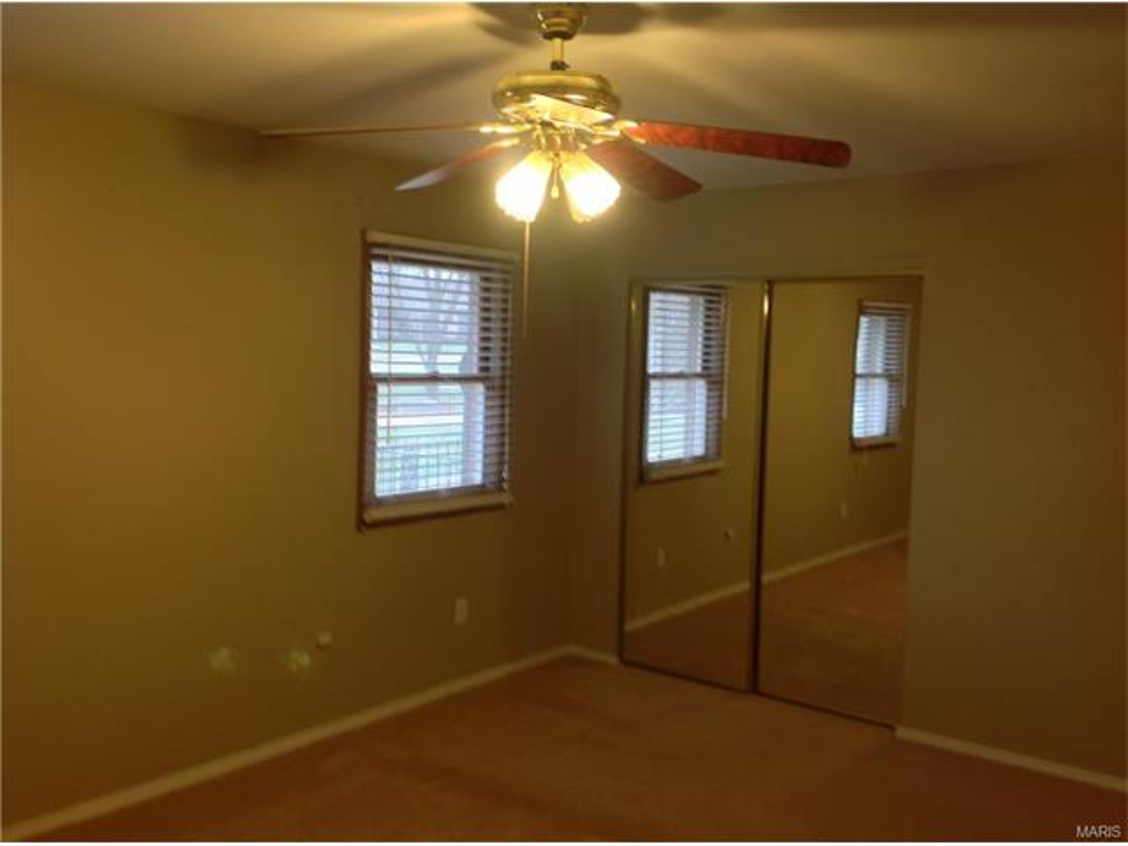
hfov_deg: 52.6
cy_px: 423
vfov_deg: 40.7
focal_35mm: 35
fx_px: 1141
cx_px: 564
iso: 80
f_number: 2.4
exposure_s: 1/15
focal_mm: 4.28
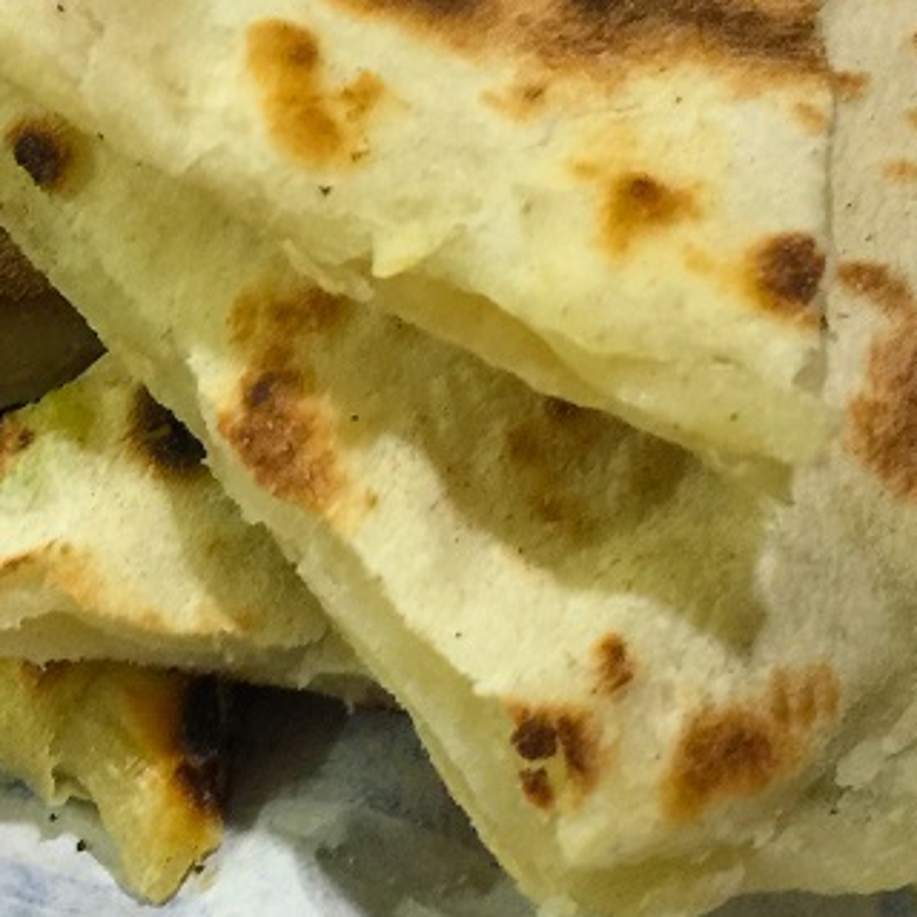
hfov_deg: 20.9
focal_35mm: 80
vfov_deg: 21.6
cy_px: 395
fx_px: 2398
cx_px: -17
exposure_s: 1/15
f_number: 2.2
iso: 125
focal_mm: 4.15
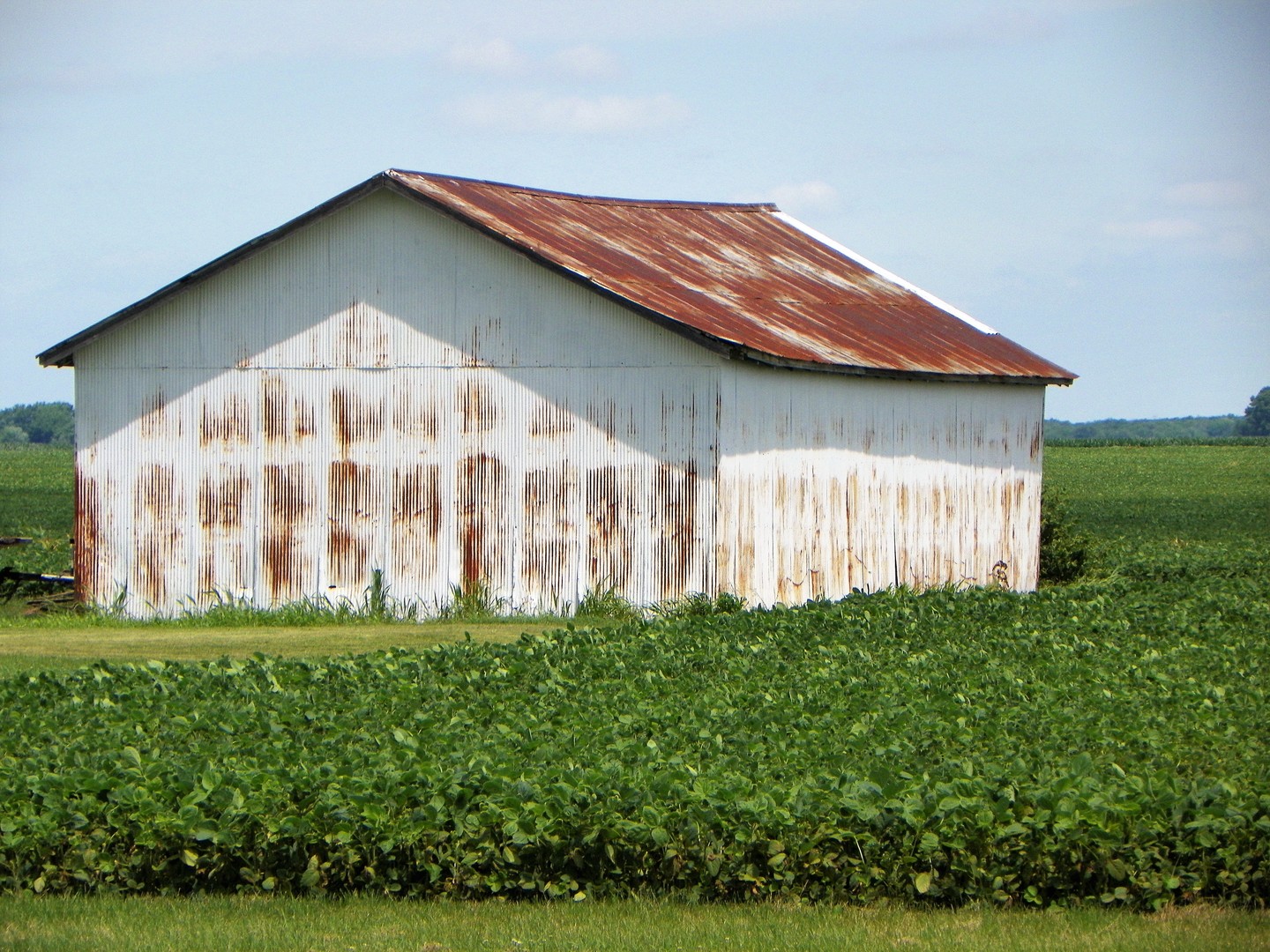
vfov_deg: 6.0
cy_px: 476
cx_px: 635
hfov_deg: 8.0
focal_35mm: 247
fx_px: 9062
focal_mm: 44
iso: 64
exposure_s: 1/800
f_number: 5
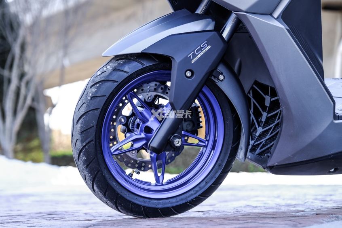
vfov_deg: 16.5
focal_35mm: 83
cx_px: 171
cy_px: 114
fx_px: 788
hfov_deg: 24.5
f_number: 2.8
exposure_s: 1/320
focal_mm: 55
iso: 320
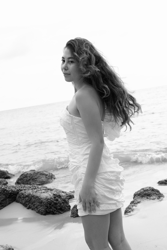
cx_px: 84
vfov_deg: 38.9
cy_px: 125
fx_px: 355
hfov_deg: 26.5
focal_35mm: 51
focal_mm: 51
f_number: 9
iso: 800
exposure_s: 1/320
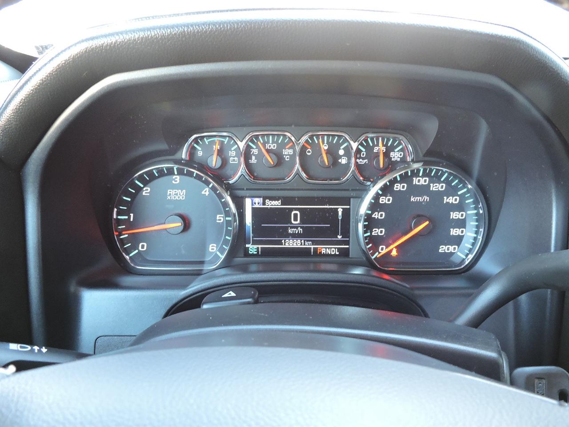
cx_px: 284
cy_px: 214
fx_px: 493
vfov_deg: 46.8
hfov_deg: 60.0
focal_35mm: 30
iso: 400
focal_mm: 5.4
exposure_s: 1/25
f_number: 3.1
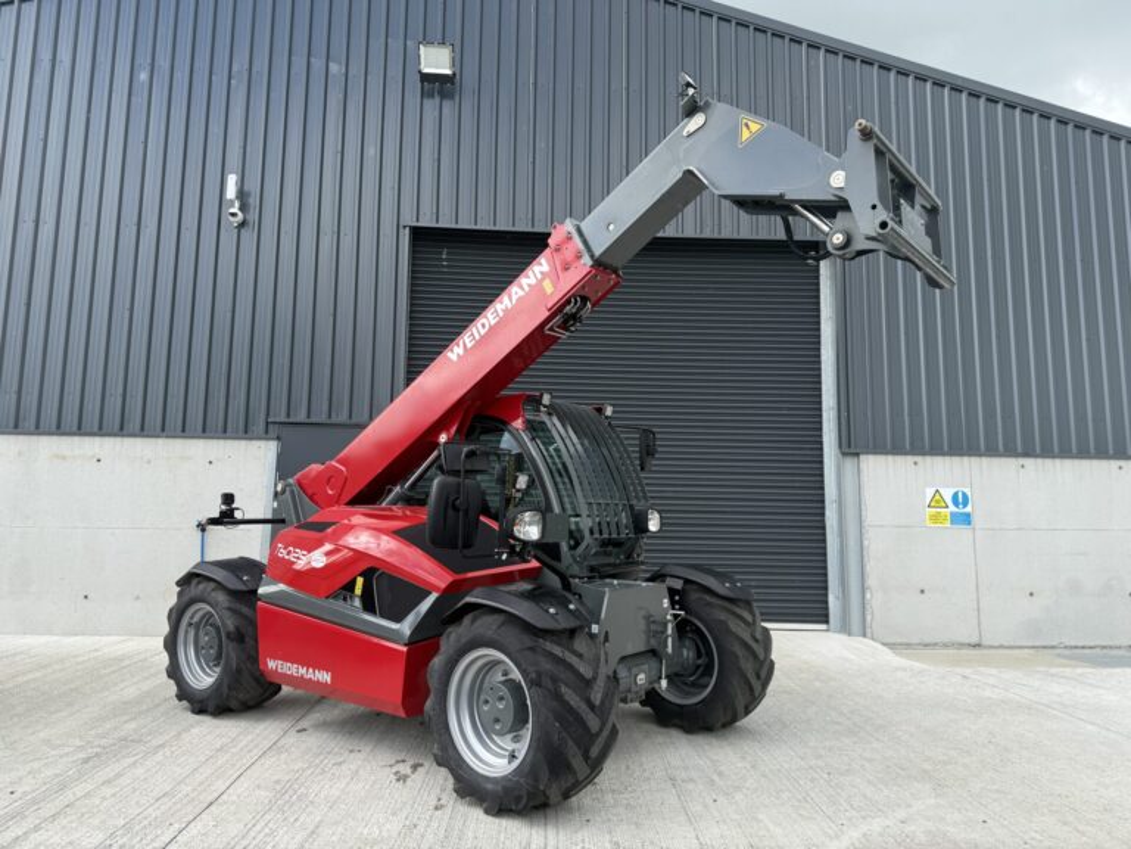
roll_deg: -1.6
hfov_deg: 71.6
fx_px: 784
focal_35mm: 24
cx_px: 566
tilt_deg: +7.3
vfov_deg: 56.8
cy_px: 424
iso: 80
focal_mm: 6.76
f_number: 1.78
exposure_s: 1/1122
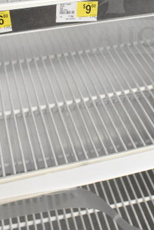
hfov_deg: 17.4
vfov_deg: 25.3
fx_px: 487
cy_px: -2
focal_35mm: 76
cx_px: 169
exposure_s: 1/125
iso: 6400
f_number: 5.6
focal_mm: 18
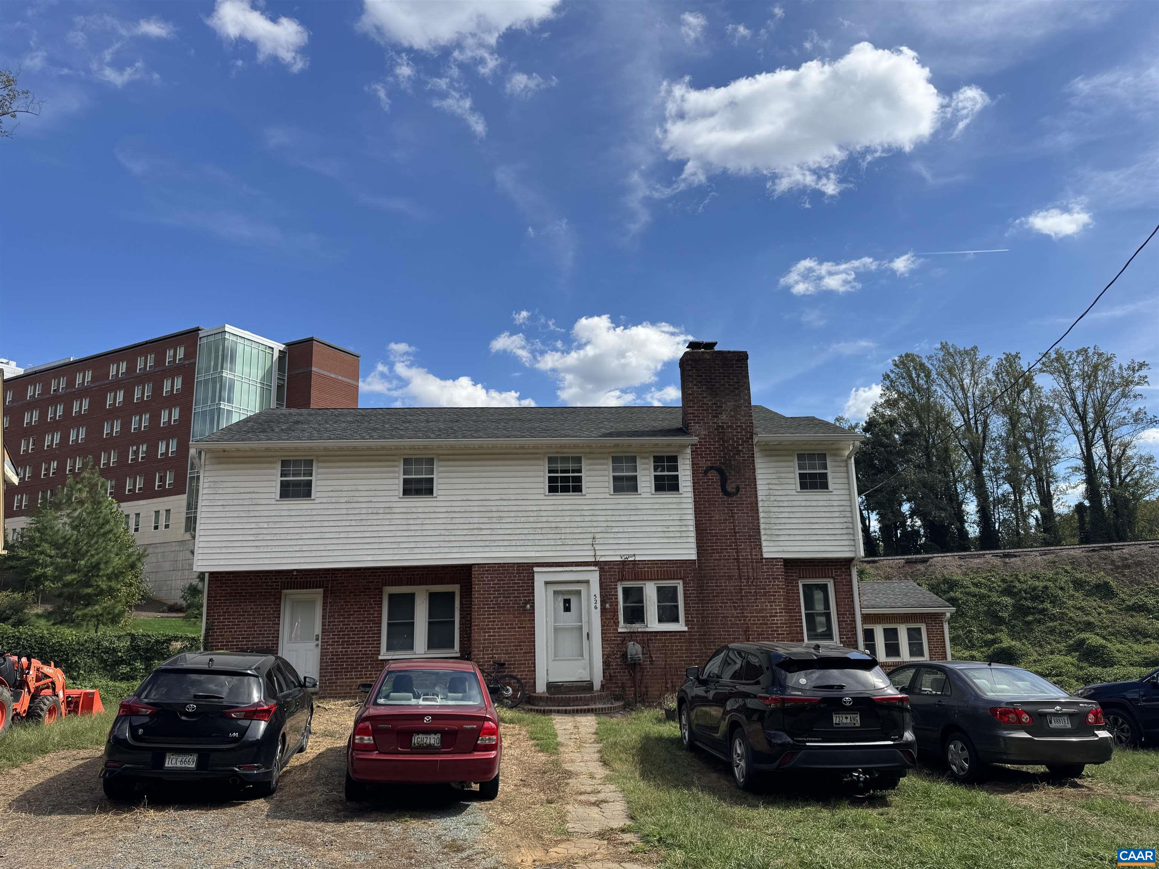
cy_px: 434
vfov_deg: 56.8
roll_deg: -0.1
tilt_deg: +13.5
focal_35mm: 24
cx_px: 580
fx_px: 804
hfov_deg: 71.6
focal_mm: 6.76
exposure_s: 1/4310
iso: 80
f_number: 1.78
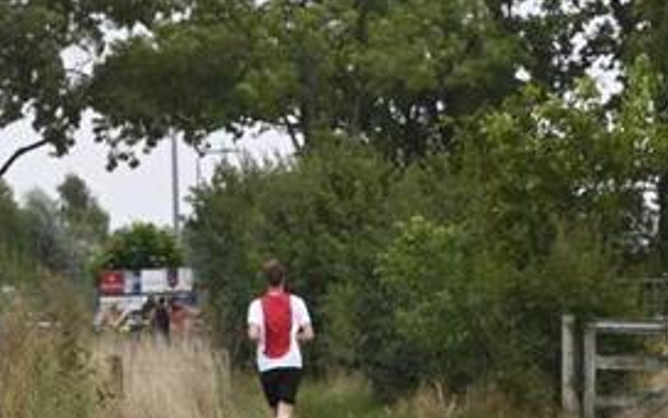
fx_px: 4733
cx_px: 172
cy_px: 100
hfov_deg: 8.1
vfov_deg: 5.0
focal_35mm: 260
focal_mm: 70
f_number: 5.6
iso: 400
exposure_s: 1/320
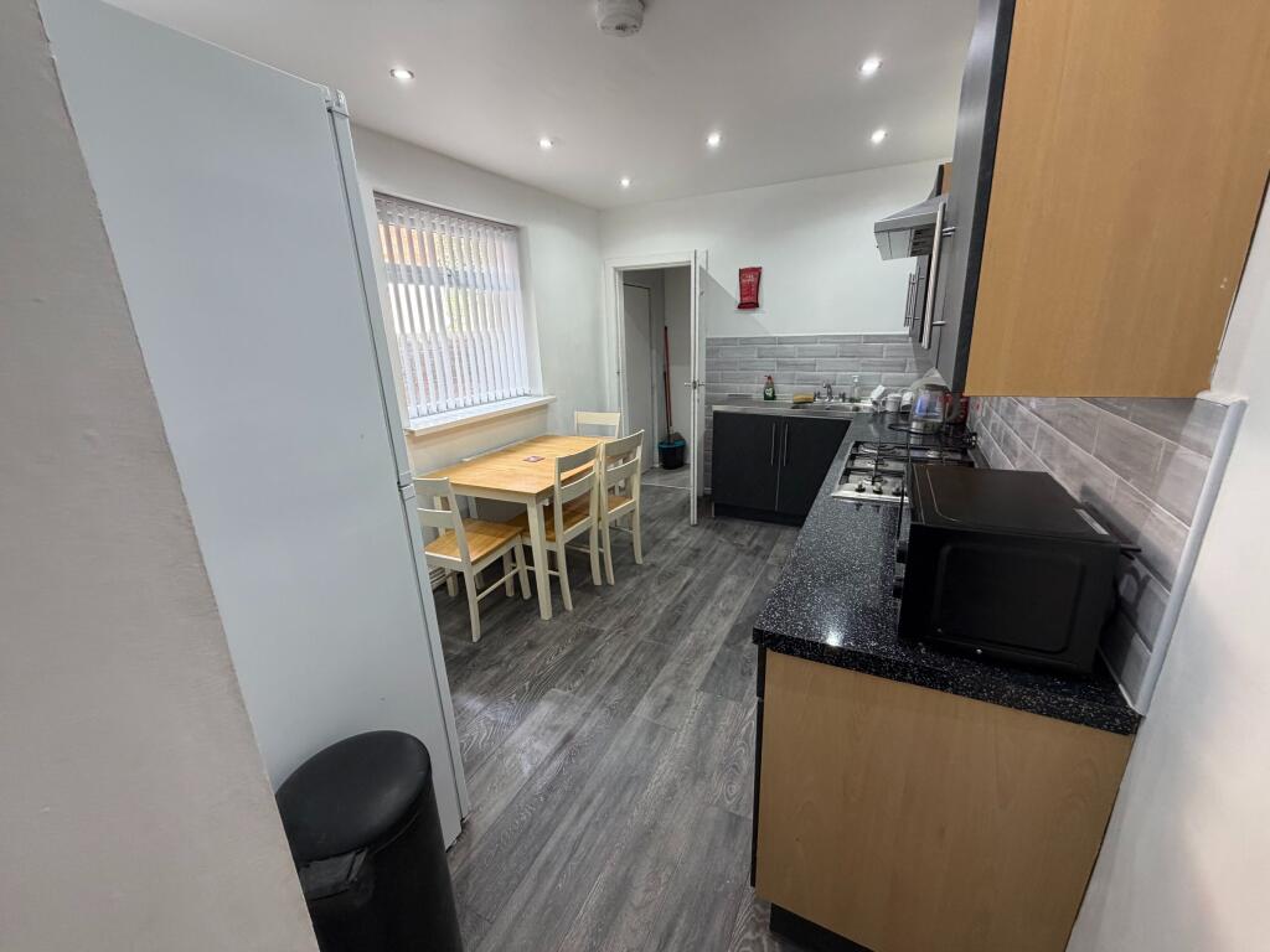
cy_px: 476
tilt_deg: -16.2
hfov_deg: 102.1
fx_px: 514
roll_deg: +2.1
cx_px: 635
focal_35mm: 14
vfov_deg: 85.7
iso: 250
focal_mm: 2.22
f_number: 2.2
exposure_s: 1/100
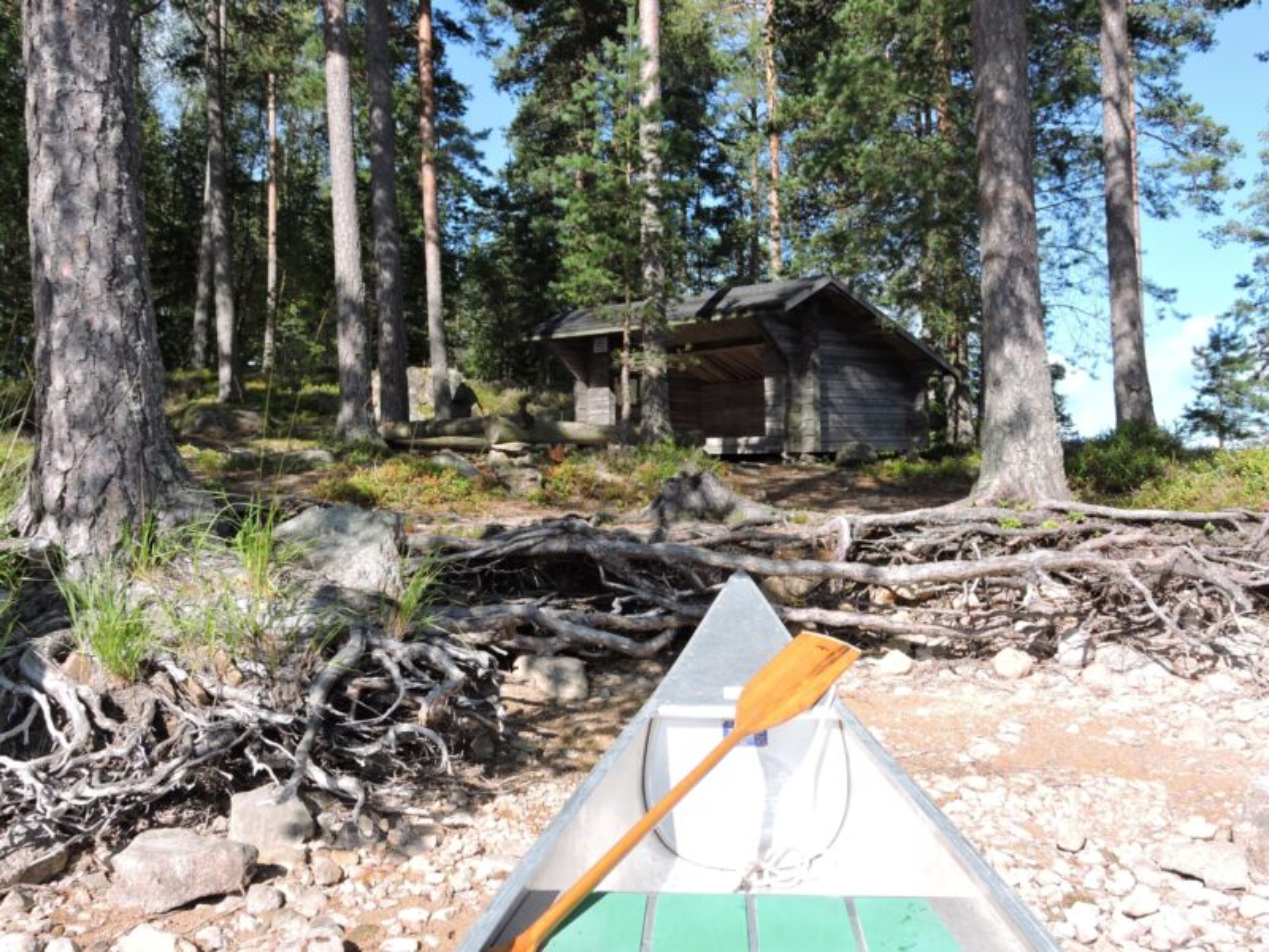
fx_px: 1210
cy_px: 476
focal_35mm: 33
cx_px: 634
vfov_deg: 42.9
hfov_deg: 55.4
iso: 100
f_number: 3.6
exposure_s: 1/400
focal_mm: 5.9
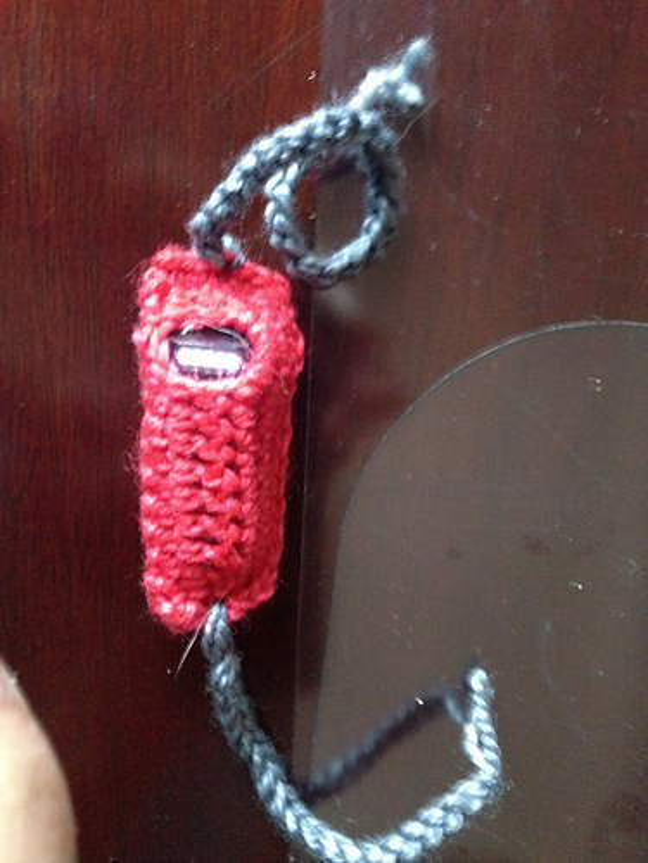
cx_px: 324
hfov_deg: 42.9
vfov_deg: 55.4
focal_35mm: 33
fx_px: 824
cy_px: 432
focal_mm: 4.12
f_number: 2.4
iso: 640
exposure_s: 1/15
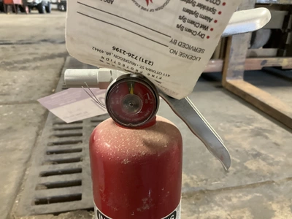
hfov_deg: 61.7
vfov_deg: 48.2
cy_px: 110
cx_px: 146
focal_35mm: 29
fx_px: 245
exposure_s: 1/40
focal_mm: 3
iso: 320
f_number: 1.8
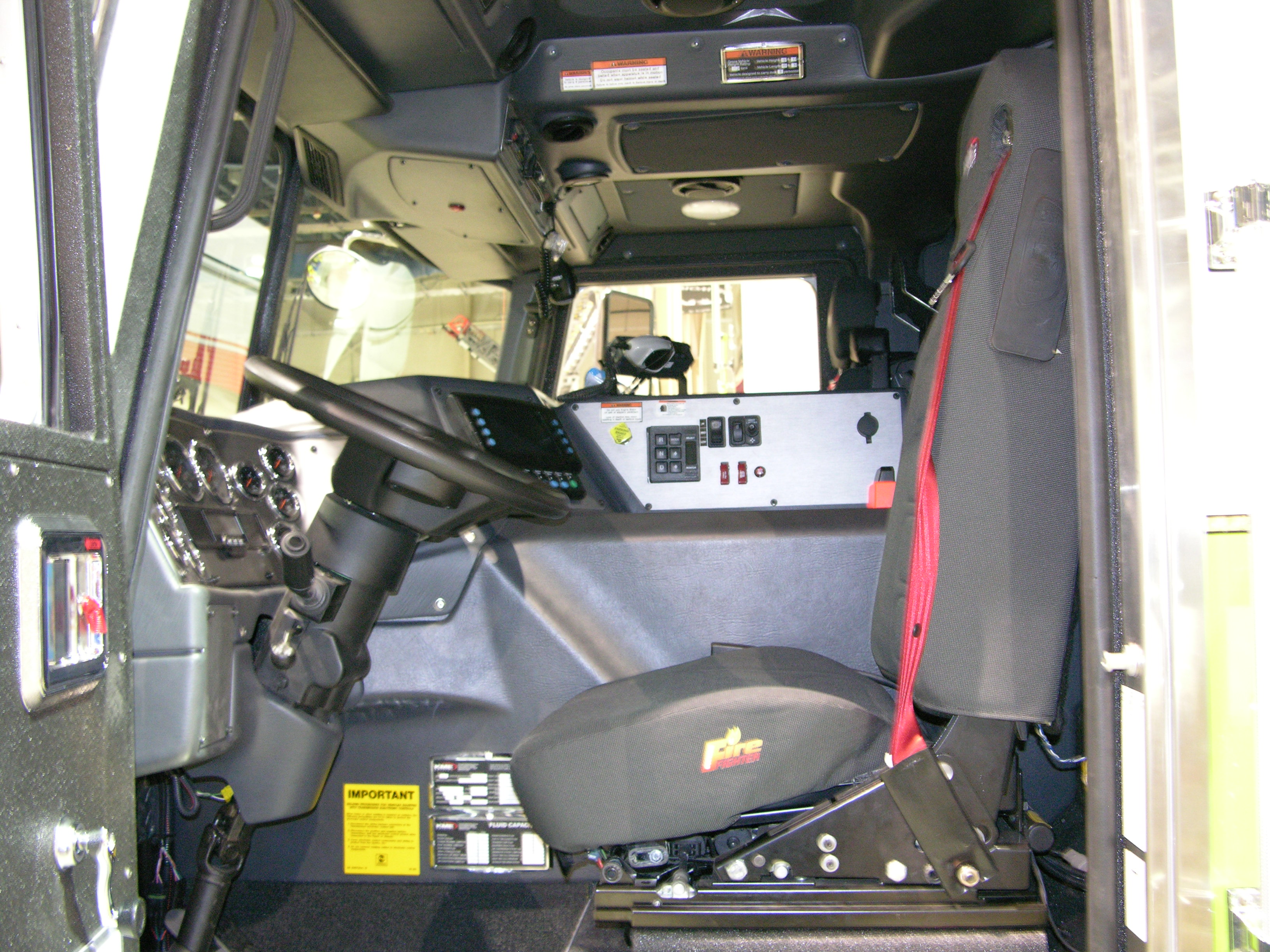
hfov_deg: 52.6
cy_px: 476
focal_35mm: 35
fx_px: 1284
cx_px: 635
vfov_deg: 40.7
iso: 200
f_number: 2.8
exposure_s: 1/2.7
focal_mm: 8.9
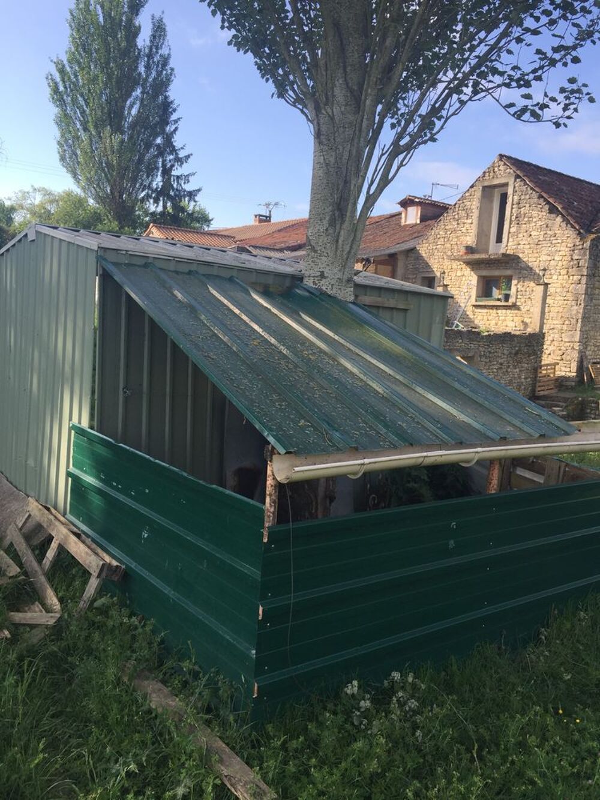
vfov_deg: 61.7
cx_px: 300
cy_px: 400
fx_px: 670
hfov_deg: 48.2
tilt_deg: -8.9
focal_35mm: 29
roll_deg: -3.6
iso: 32
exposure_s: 1/860
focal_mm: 4.15
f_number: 2.2
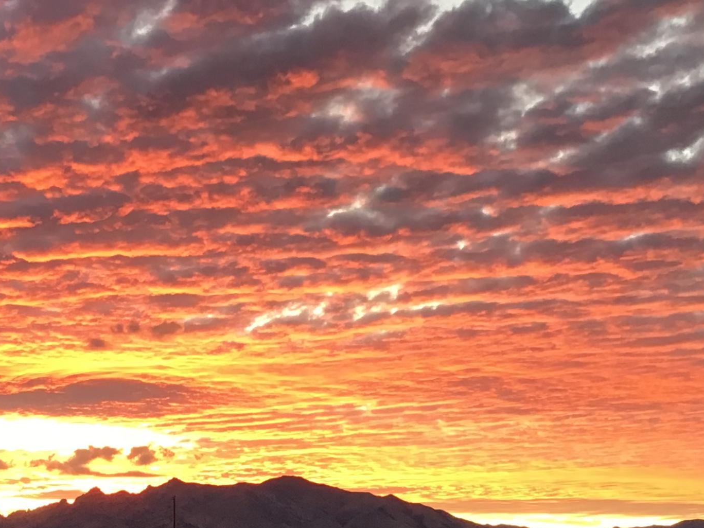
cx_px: 140
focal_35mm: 68
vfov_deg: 21.4
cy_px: 398
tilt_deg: +6.8
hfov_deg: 28.0
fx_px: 1383
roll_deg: -0.2
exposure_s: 1/30
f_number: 2.4
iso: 64
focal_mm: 3.3
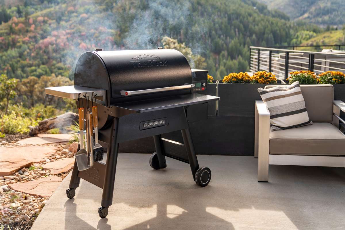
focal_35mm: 39
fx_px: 374
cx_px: 172
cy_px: 115
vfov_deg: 34.2
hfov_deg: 49.6
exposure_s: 1/320
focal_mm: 39
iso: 100
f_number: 2.8
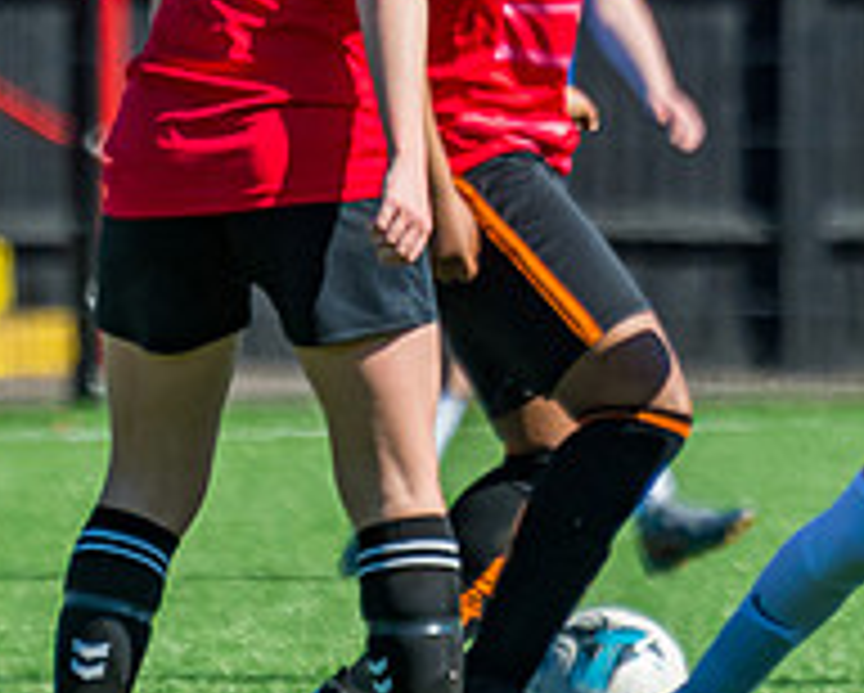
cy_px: 266
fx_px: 36885
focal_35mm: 1441
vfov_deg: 1.1
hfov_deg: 1.3
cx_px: -52
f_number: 4
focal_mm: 280
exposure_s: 1/4000
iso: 400
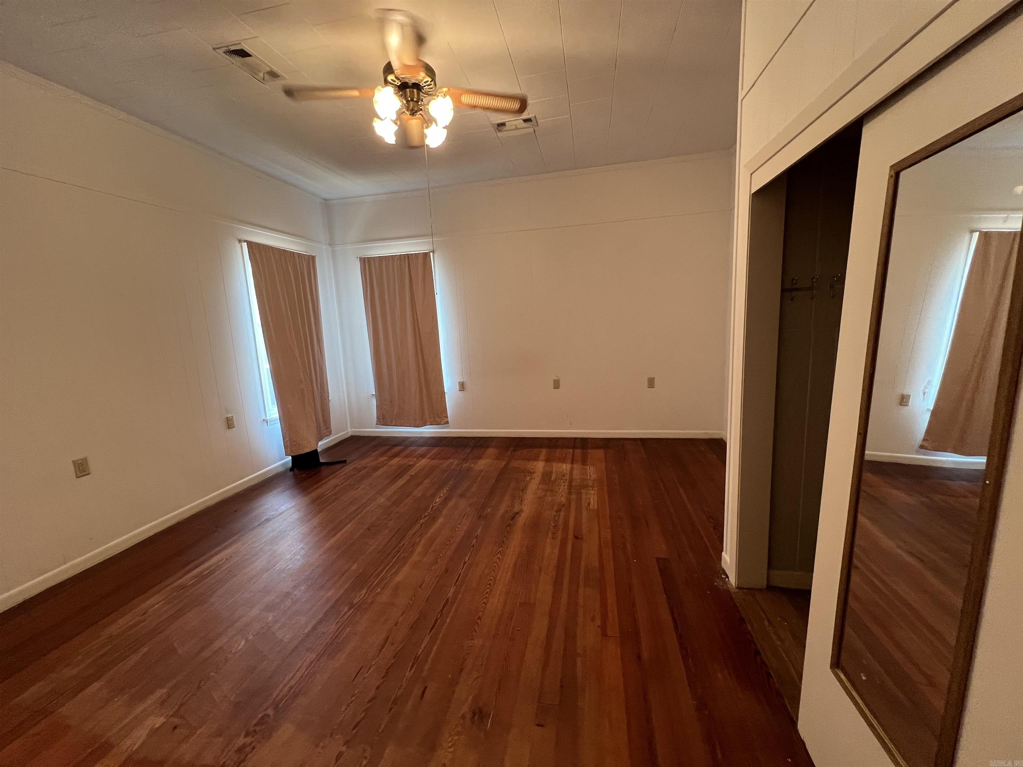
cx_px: 512
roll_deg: +3.9
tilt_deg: -8.5
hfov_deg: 106.2
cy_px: 384
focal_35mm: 13
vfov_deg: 89.9
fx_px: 384
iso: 250
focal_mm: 1.57
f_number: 1.8
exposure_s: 1/60
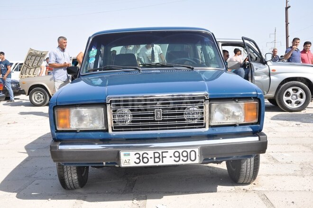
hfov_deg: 46.5
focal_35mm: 42
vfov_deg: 31.8
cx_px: 156
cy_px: 104
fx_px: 365
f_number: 8
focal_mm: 28
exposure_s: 1/250
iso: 200
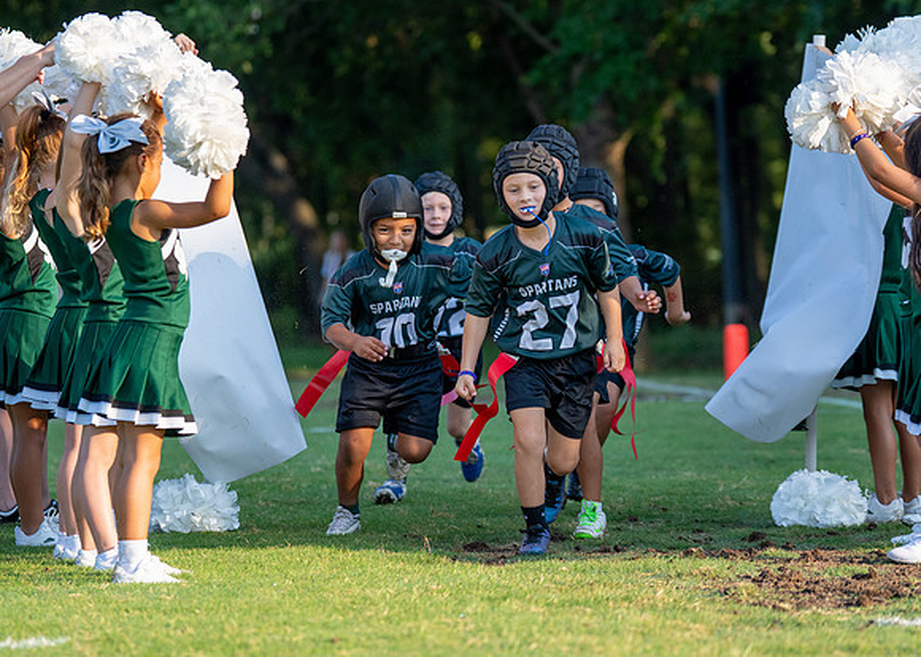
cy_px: 297
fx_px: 4356
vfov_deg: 8.6
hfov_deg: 12.1
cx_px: 503
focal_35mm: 167
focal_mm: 110
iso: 200
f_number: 2.8
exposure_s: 1/1250
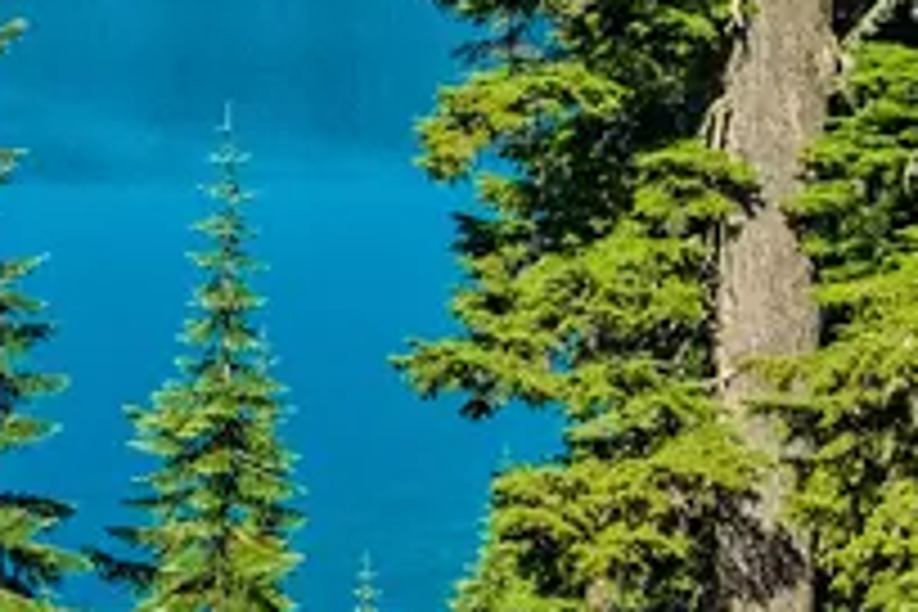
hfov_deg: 9.3
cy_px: 7
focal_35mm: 200
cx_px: -1220
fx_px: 5100
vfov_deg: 6.8
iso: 100
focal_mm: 34
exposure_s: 1/160
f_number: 8
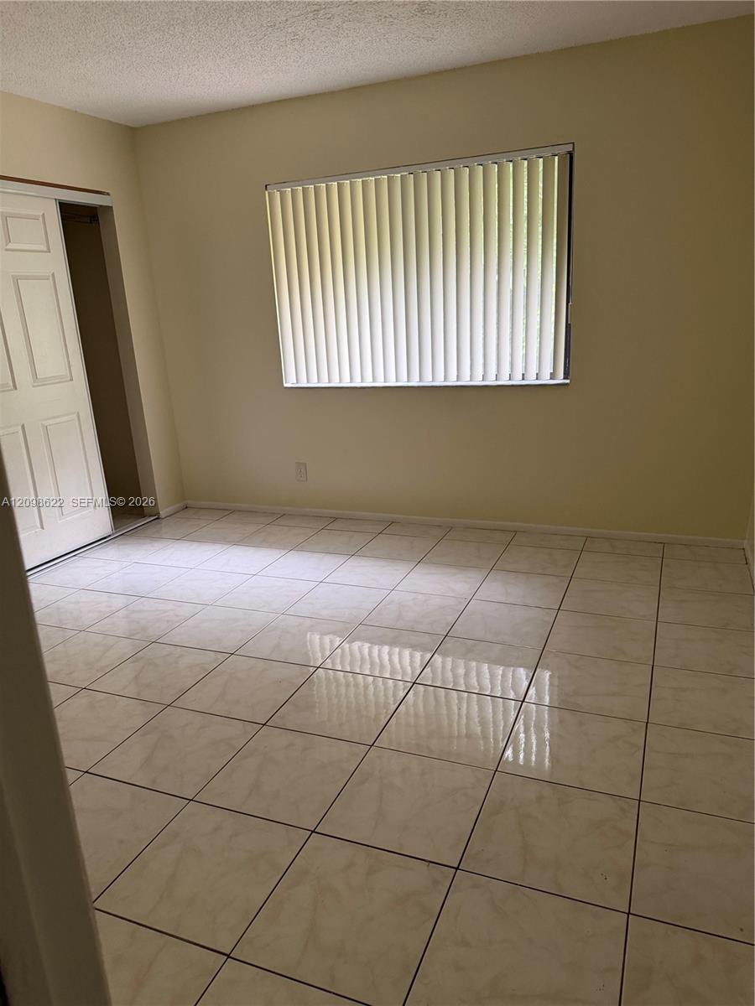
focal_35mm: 24
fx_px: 698
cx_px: 378
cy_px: 503
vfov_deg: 71.6
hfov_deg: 56.8
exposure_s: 1/60
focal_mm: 6.76
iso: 250
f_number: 1.78
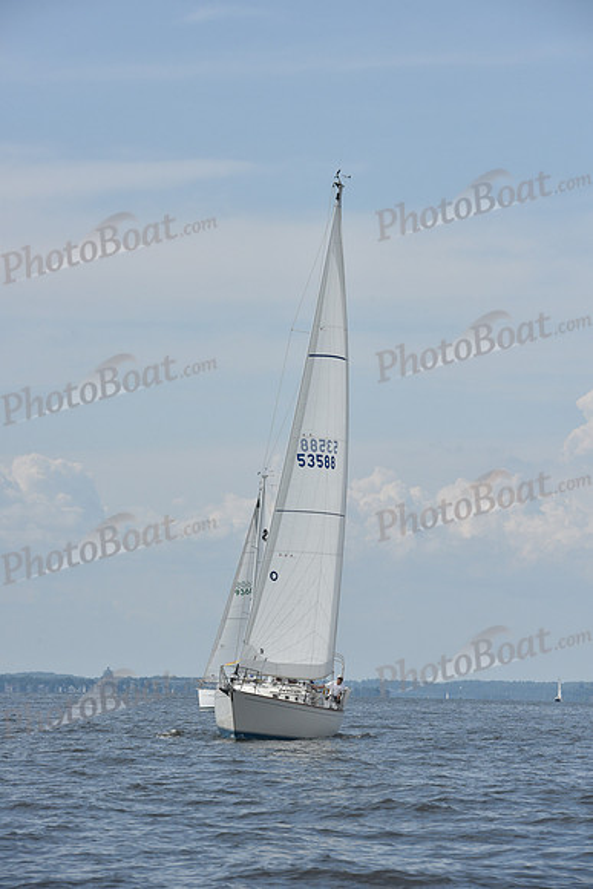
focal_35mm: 160
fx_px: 3951
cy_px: 444
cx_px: 296
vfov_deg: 12.8
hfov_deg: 8.6
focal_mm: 160
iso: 320
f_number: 10
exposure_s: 1/1250
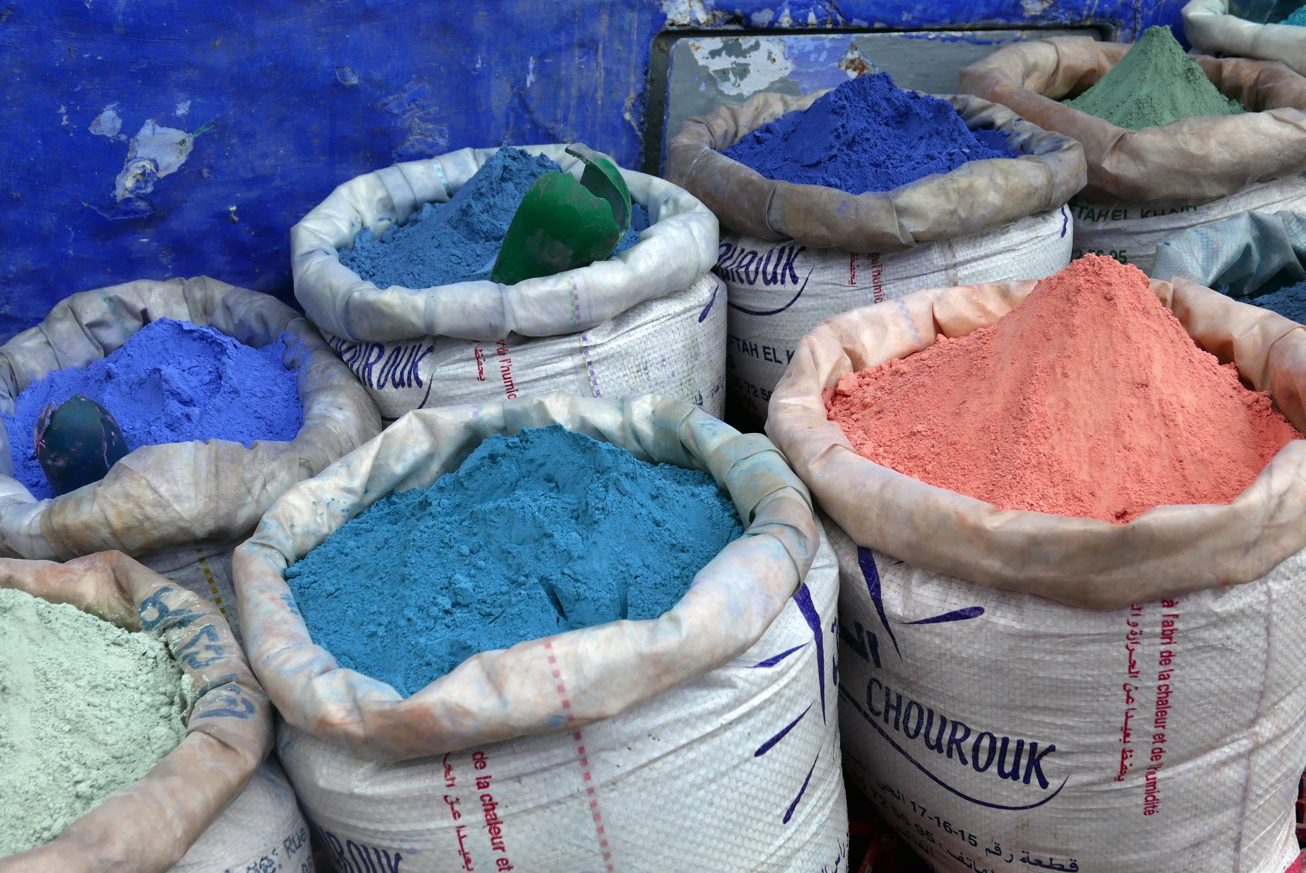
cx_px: 653
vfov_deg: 30.6
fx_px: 1597
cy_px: 436
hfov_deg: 44.5
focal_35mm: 44
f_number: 5.6
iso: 200
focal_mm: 19.9
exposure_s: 1/500
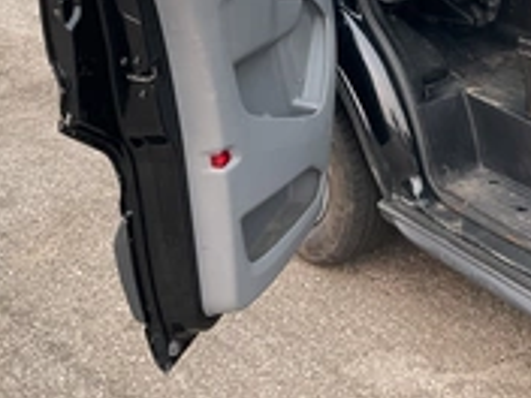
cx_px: 347
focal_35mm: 66
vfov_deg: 21.2
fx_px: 1012
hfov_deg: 29.2
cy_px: -36
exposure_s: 1/156
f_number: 1.8
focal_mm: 3
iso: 20
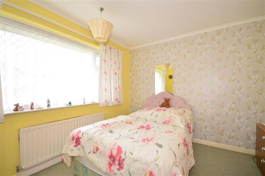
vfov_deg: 77.3
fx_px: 110
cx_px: 132
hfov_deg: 100.4
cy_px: 88
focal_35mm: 15
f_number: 5
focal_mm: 10
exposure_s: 1/100
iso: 200
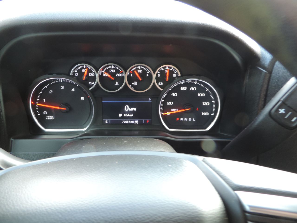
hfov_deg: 71.6
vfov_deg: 56.8
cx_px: 148
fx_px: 206
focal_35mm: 24
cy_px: 112
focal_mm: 4.3
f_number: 3
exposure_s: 1/30
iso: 320
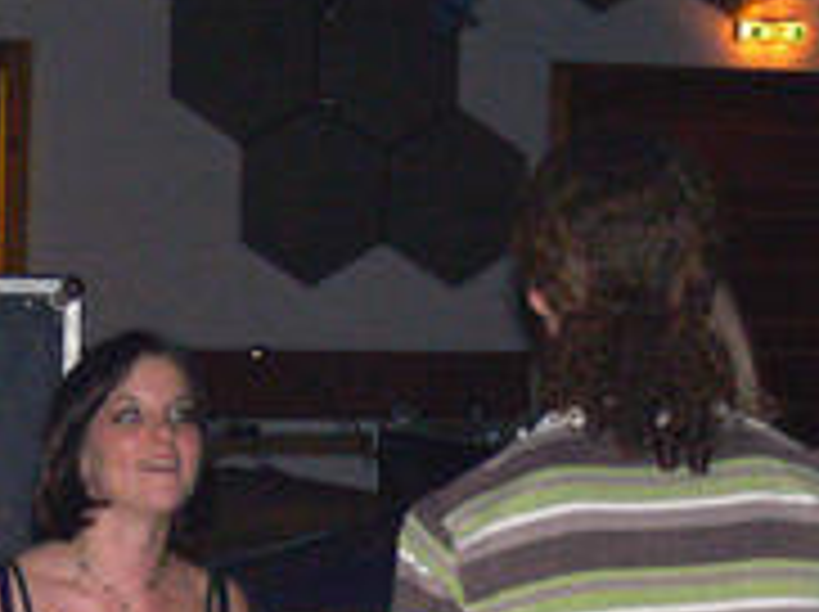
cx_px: 302
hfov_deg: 8.1
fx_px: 5765
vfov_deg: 6.0
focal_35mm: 244
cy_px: 716
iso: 400
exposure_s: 1/30
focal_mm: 19.8
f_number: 3.2
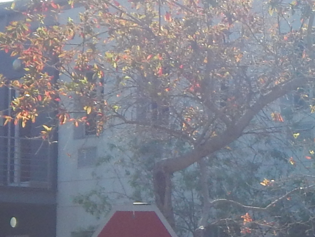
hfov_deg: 9.3
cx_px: 546
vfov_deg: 7.2
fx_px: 1866
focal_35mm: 205
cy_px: 232
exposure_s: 1/1000
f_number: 3.4
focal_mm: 6.8
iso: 125
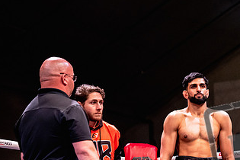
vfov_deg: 10.6
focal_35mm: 129
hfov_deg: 15.7
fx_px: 860
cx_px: 206
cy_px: 121
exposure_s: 1/320
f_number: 2.8
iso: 5000
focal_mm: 70
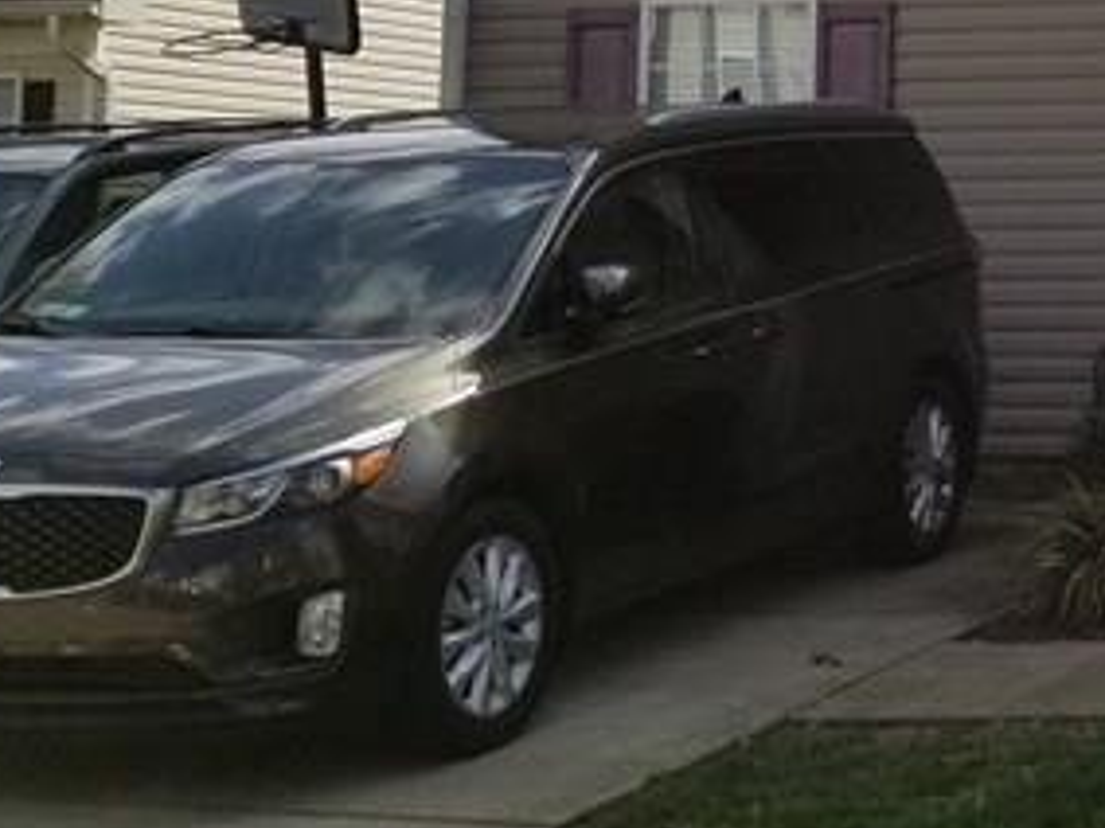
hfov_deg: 19.1
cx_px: 1503
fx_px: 2999
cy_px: -109
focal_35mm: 94
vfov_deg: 15.3
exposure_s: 1/4219
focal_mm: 4.3
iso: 50
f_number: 1.7
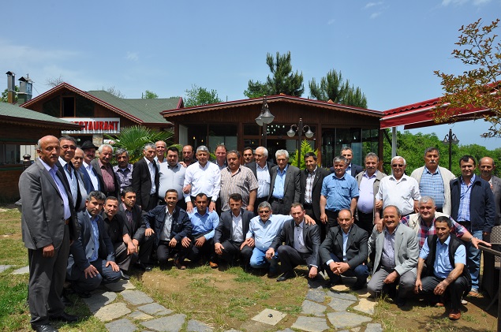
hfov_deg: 67.5
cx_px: 250
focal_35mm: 27
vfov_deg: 47.8
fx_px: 375
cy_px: 166
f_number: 14
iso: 200
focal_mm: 18
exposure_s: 1/200
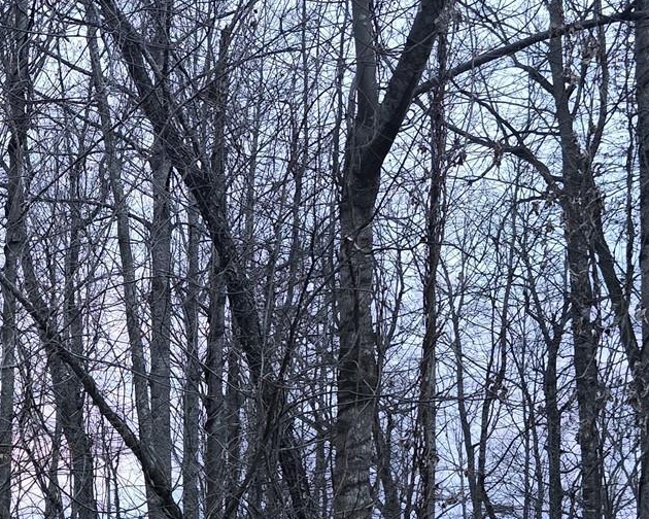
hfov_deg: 21.9
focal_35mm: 73
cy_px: 498
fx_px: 1402
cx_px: -311
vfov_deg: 20.4
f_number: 1.7
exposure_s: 1/60
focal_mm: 6.3
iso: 1000
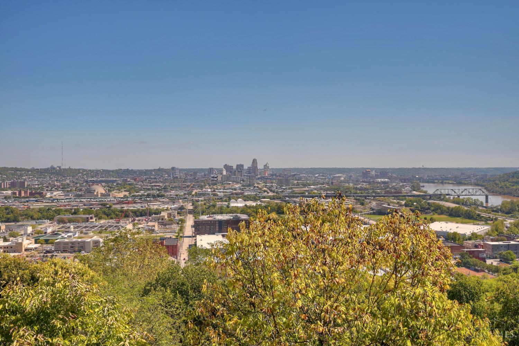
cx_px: 260
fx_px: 432
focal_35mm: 30
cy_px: 173
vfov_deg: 43.6
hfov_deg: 61.9
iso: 100
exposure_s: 1/100
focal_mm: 30
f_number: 10
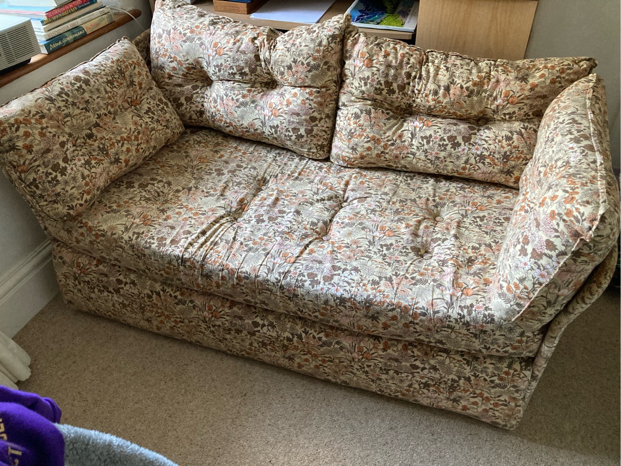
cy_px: 233
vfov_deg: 49.7
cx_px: 310
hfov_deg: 63.5
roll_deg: +1.5
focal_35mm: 28
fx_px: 502
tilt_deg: -38.7
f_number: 1.8
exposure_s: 1/49
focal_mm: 3.99
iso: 320
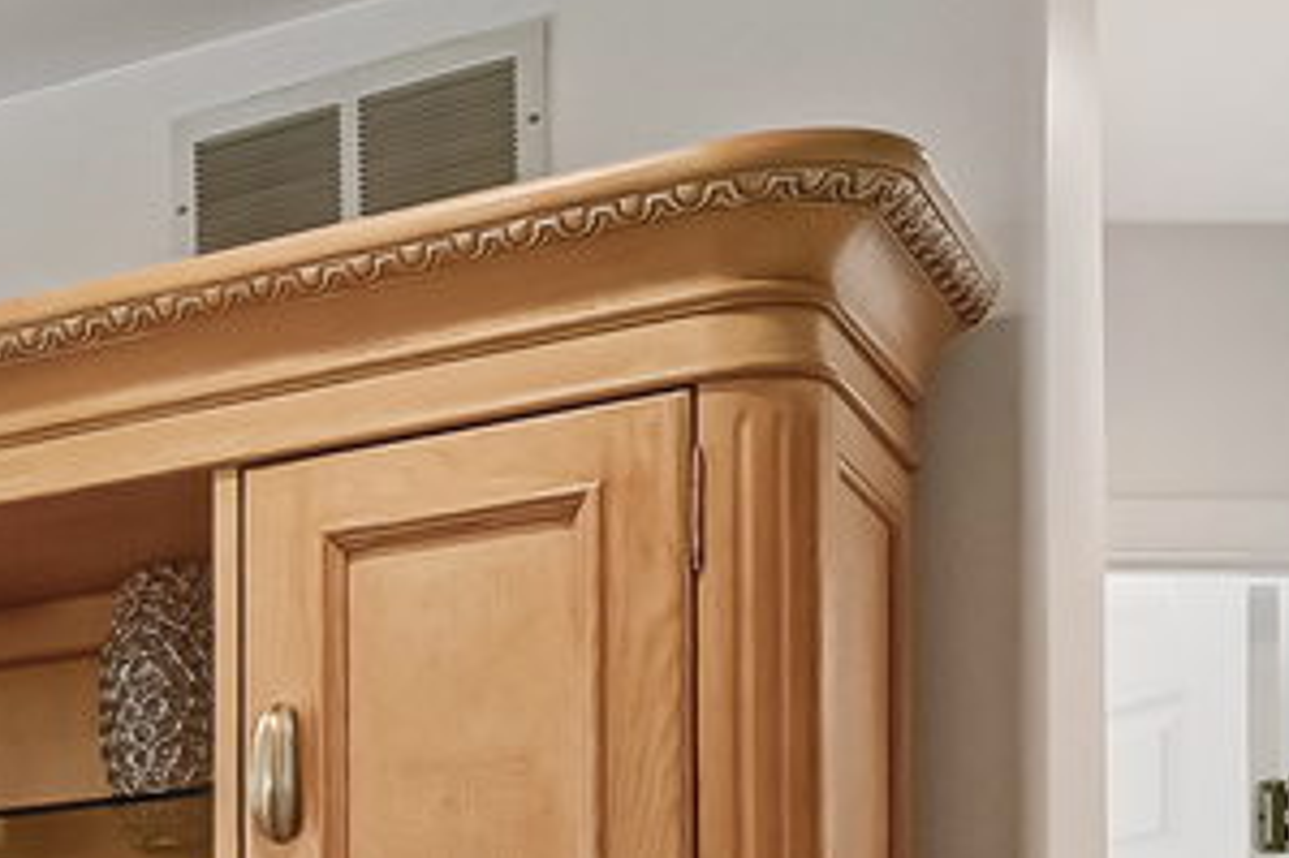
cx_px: -1013
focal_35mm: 76
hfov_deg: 19.8
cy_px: 1143
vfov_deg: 16.8
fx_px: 2720
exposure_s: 1/100
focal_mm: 14
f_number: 8
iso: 400
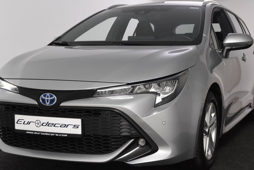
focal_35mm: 69
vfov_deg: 19.7
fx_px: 487
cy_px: 98
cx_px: 120
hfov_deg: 29.2
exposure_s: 1/125
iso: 1600
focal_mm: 38
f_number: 5.6
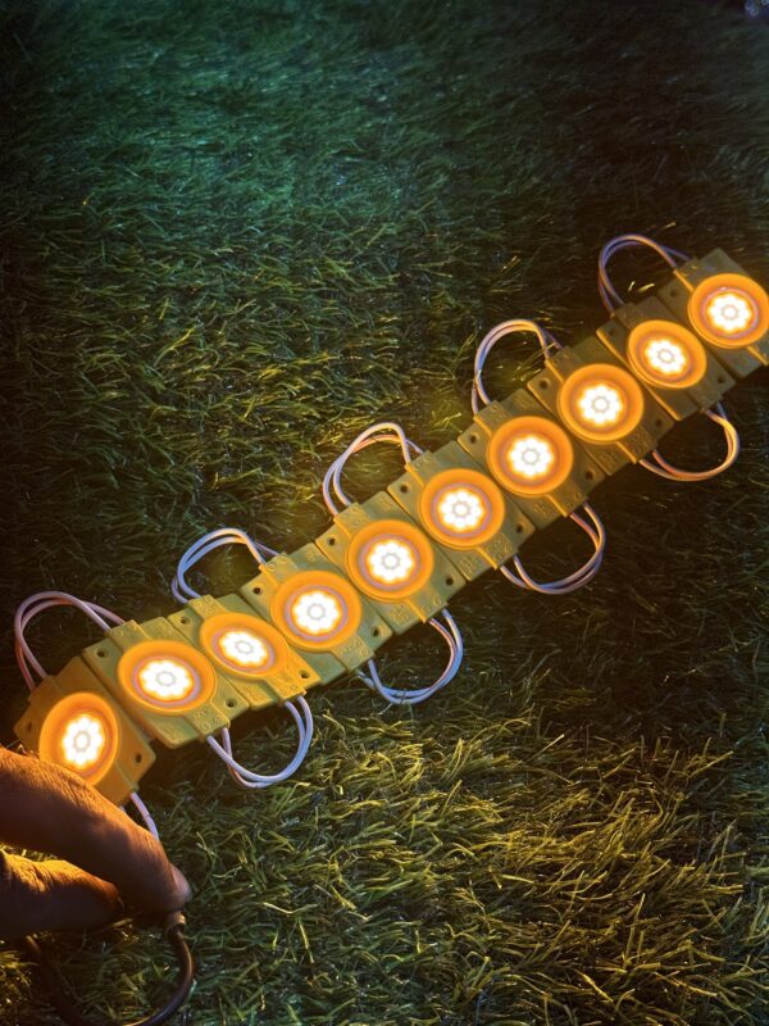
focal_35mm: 48
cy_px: 513
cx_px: 384
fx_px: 1422
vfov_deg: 39.7
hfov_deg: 30.3
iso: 64
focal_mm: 6.76
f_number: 1.78
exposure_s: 1/345
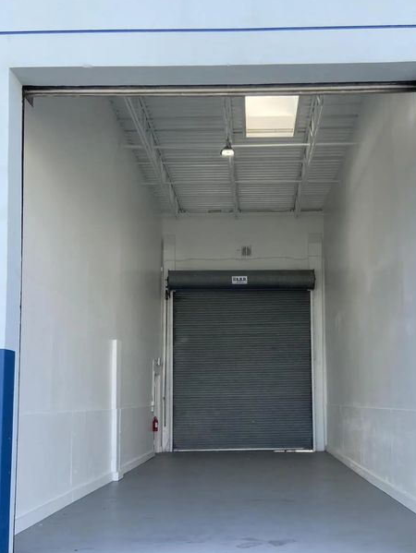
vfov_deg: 49.4
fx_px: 592
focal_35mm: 37
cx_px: 250
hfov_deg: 38.5
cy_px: 360
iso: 32
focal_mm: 4.25
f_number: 1.8
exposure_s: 1/623
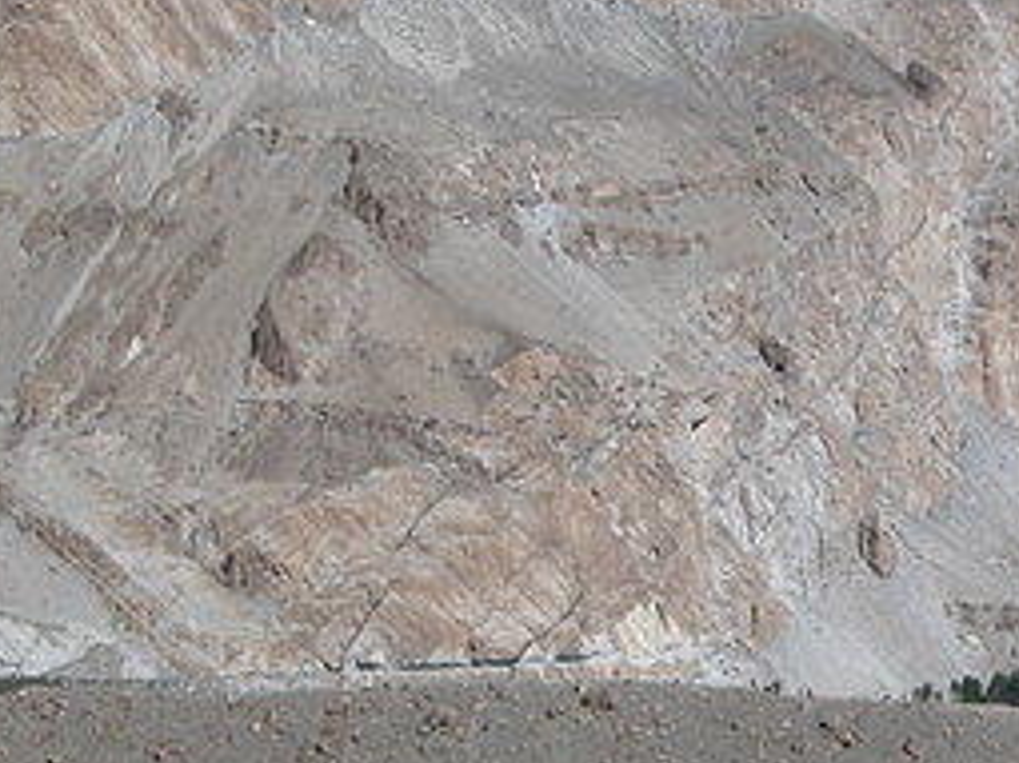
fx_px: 2589
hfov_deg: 21.3
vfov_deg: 16.6
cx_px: 1067
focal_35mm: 88
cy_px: 651
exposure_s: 1/497
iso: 100
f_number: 7.1
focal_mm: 8.9
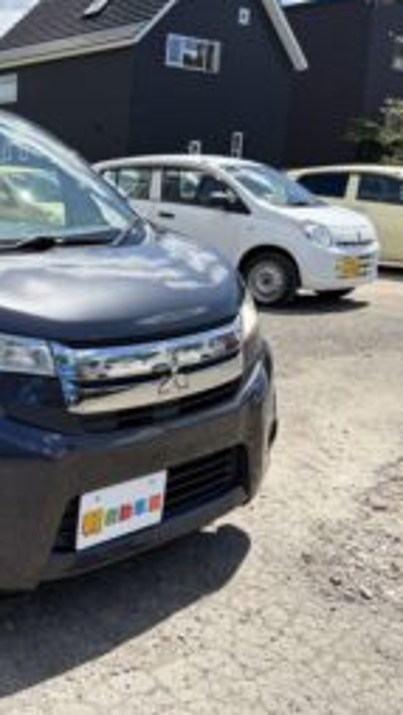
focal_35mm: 39
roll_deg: +0.0
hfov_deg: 27.5
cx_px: -54
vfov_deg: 51.6
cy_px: 348
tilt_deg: -12.0
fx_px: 740
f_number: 1.6
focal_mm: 5.96
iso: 50
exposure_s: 1/2364
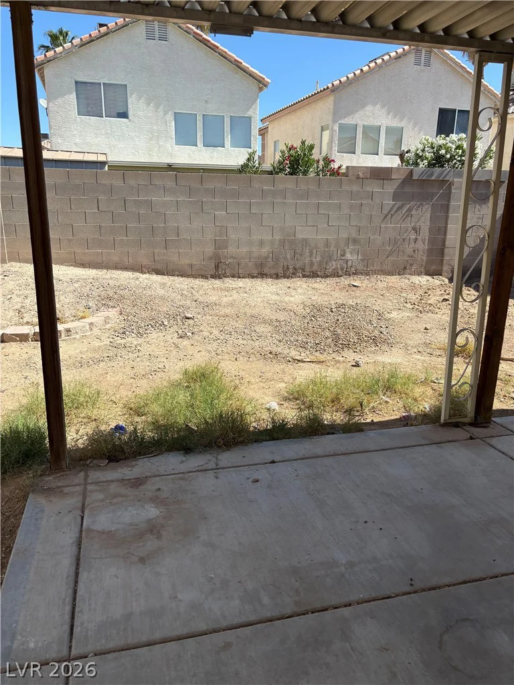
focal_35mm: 26
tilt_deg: -15.4
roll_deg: -0.9
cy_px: 342
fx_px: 515
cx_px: 257
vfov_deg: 67.3
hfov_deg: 53.1
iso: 50
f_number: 1.6
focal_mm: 5.96
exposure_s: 1/2778
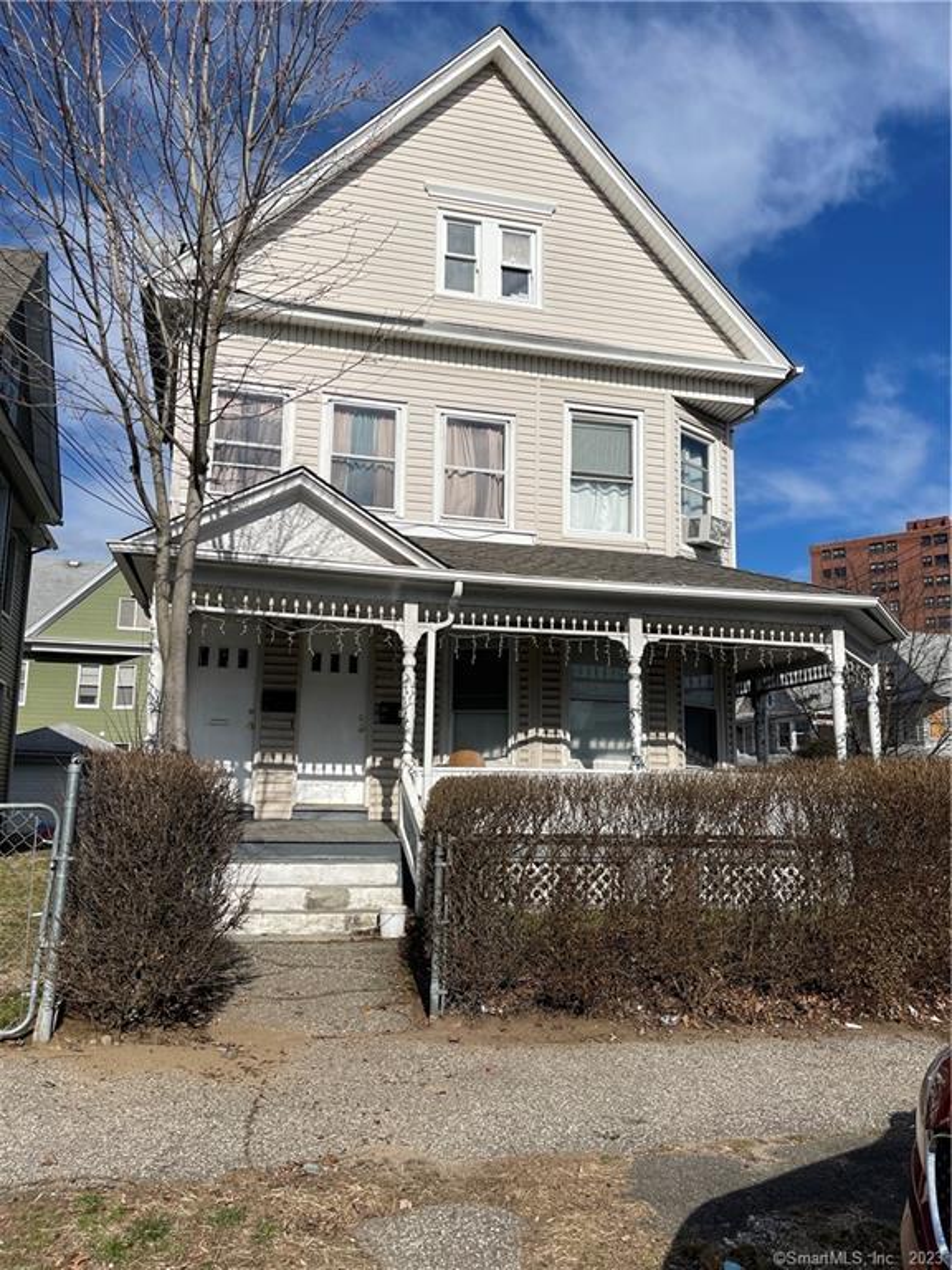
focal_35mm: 26
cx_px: 476
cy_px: 635
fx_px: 953
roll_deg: -0.2
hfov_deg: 53.1
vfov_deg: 67.3
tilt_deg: +9.1
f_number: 1.6
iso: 32
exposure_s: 1/7937
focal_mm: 5.1
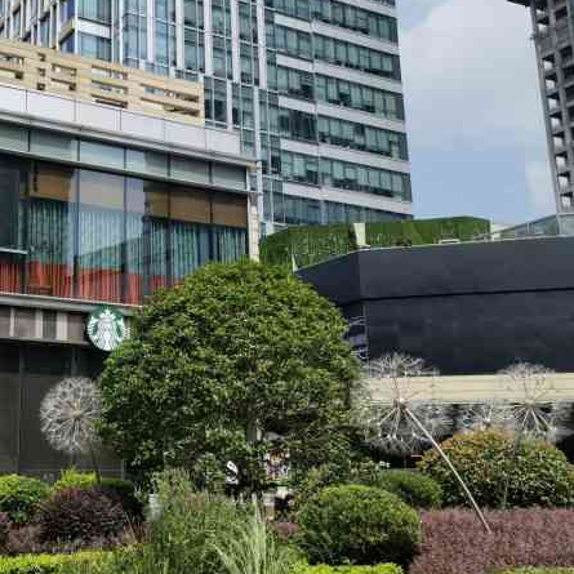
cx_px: 141
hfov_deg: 33.3
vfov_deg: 33.9
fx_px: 938
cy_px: 216
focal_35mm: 50
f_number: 1.9
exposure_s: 1/10000
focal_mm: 6.67
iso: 50
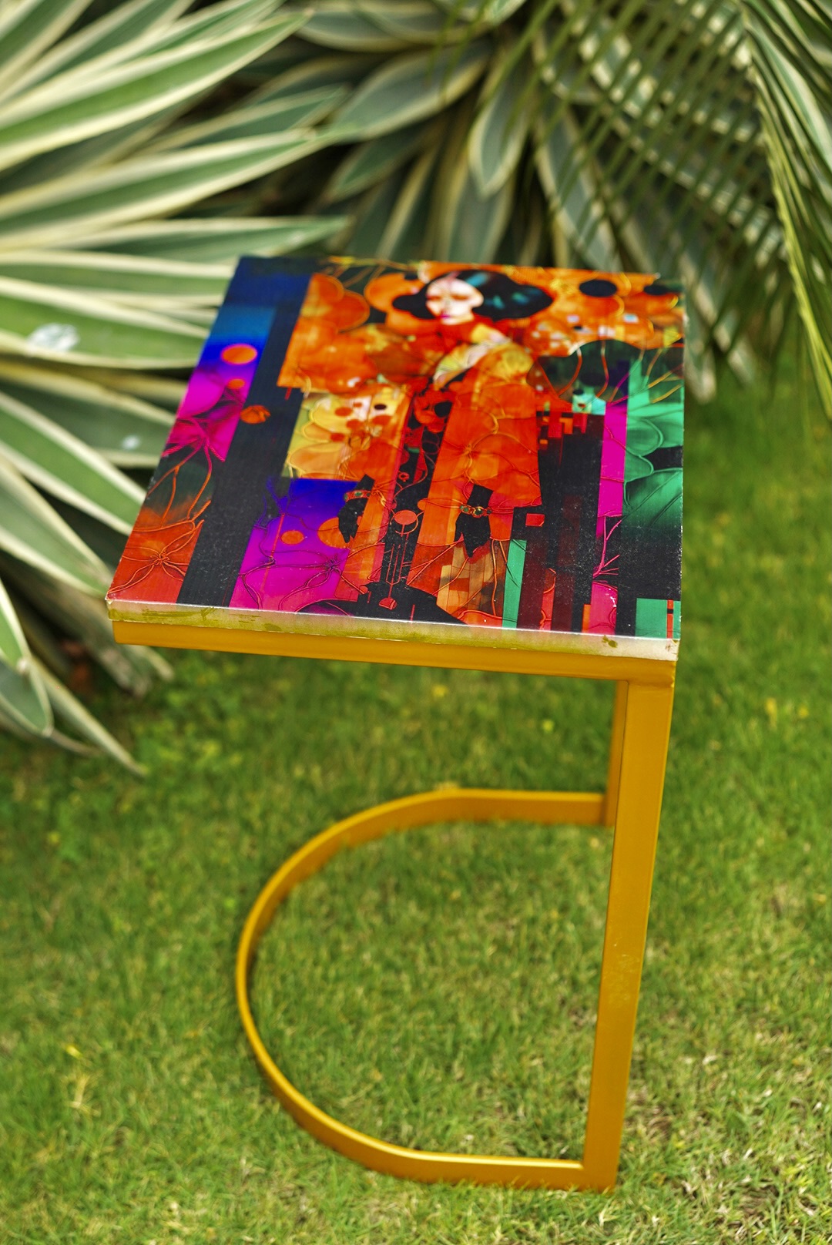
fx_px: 1799
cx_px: 416
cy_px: 622
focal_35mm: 52
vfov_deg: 38.2
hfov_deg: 26.0
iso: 160
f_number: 2
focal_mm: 35
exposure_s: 1/160
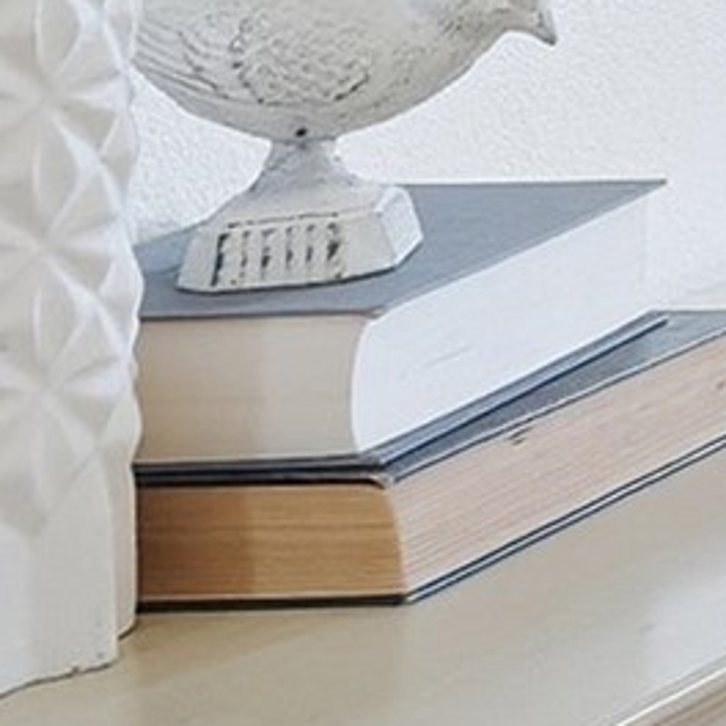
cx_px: 2989
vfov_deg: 10.5
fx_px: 3749
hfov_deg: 7.4
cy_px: -539
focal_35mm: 158
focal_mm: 16
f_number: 8
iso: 100
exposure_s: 1/20
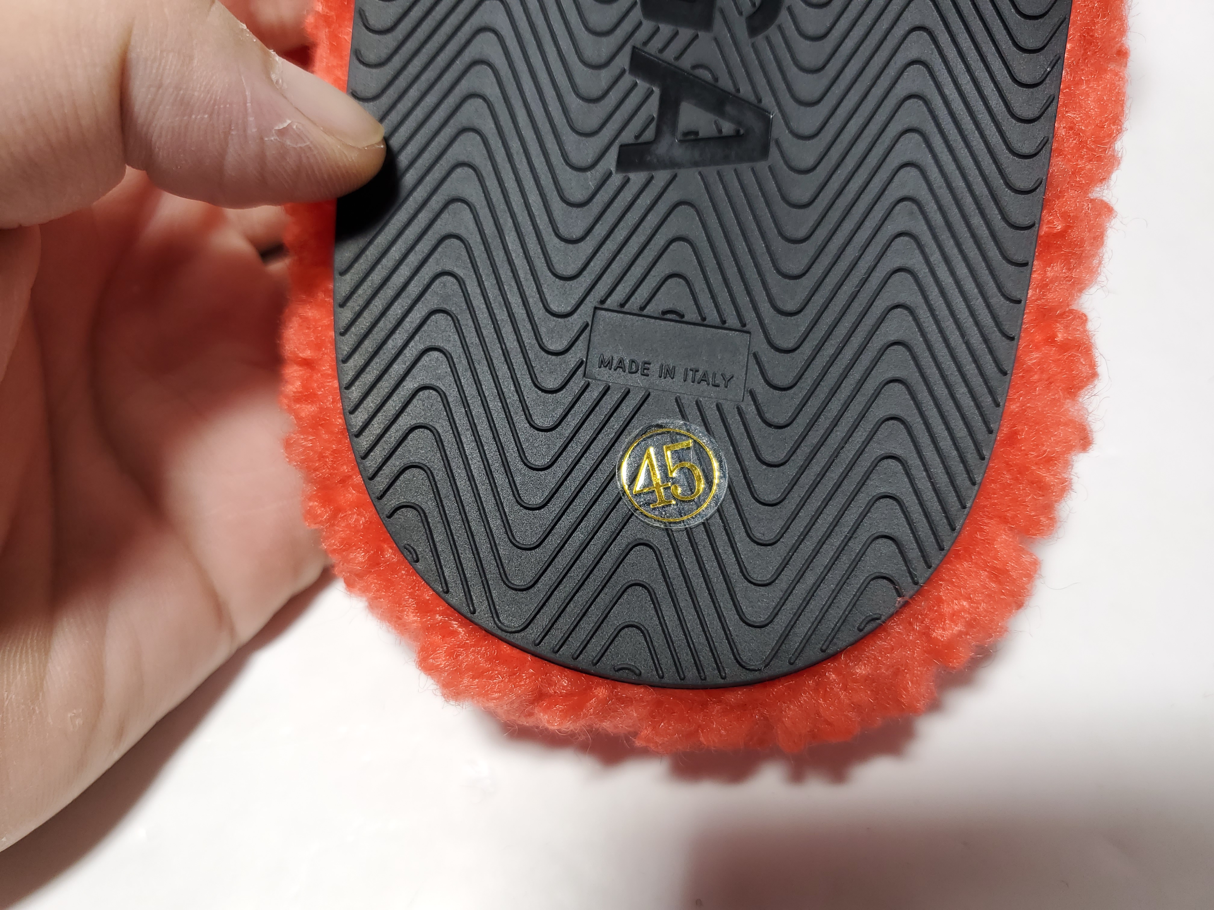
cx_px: 607
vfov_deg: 53.1
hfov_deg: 67.3
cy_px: 455
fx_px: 912
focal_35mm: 26
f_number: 1.5
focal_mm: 4.3
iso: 50
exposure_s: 1/193
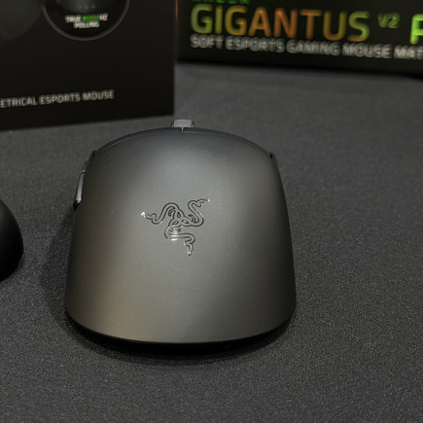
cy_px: 176
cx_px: 159
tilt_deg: -19.6
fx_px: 1051
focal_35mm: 76
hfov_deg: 22.7
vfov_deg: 22.7
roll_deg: +0.7
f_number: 1.78
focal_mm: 6.76
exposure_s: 1/40
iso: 200
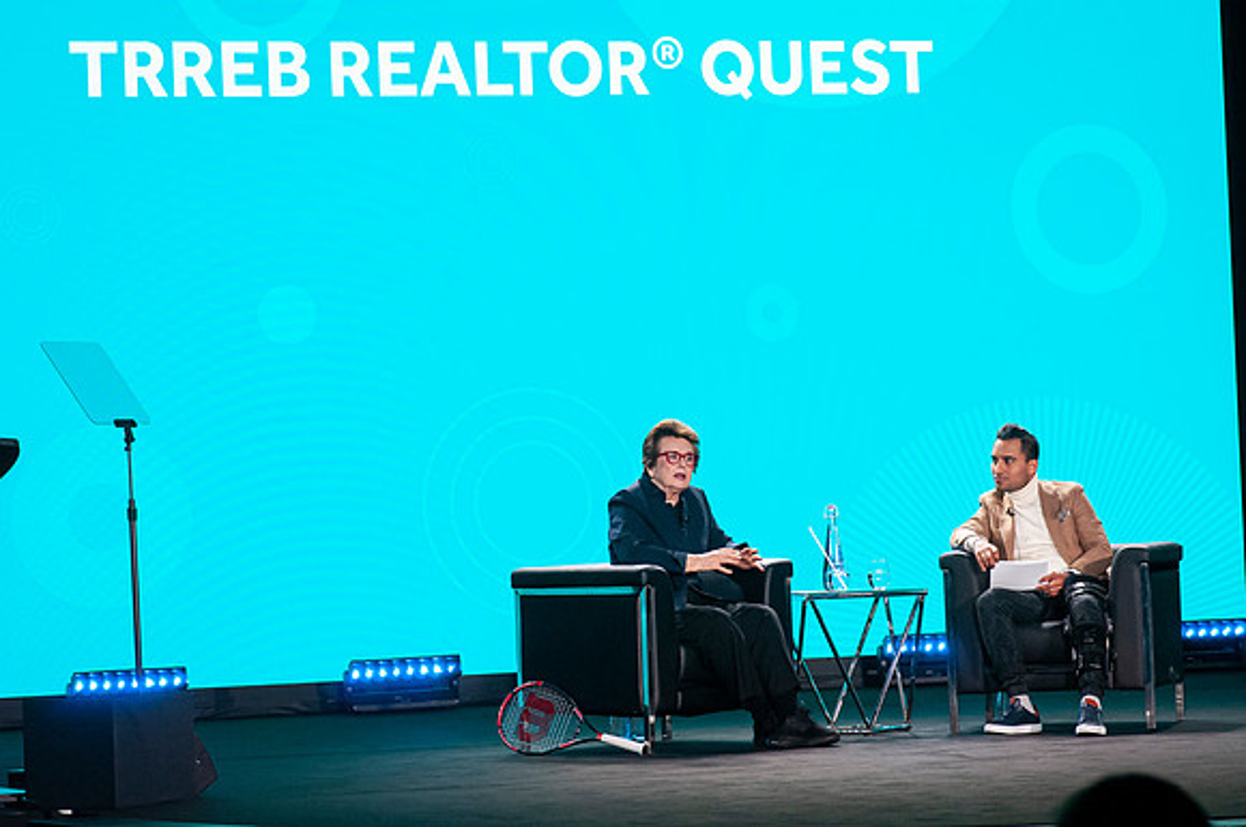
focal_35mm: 128
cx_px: 623
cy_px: 414
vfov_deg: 10.7
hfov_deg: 16.1
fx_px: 4407
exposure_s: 1/200
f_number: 5
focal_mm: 85
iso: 2000
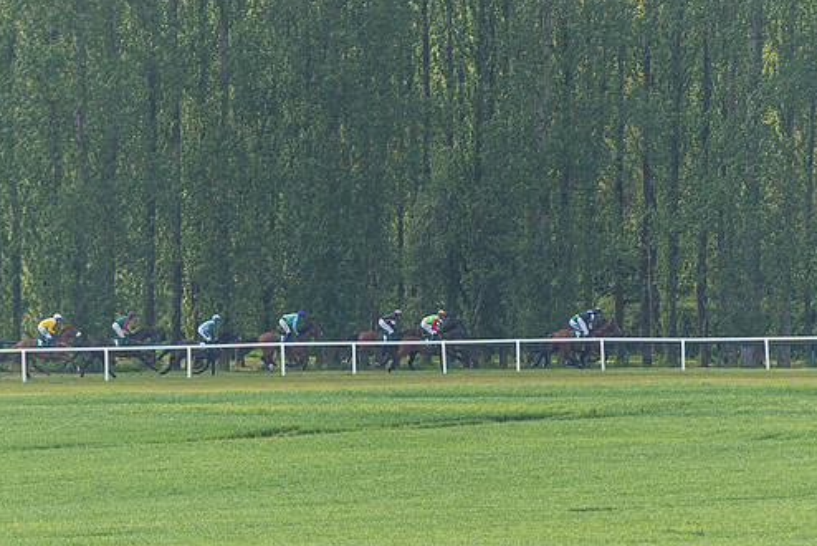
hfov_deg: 3.2
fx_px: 14646
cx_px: 453
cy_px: 211
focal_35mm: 645
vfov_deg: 2.1
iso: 400
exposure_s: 1/2500
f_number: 5
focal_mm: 300
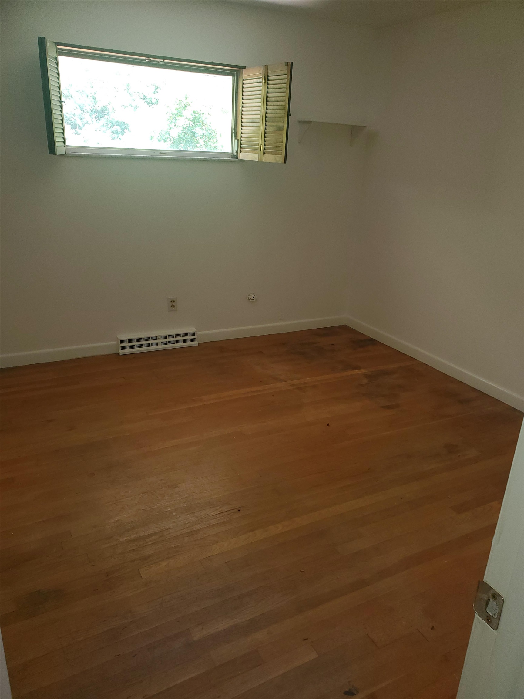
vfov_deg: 67.3
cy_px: 350
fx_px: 525
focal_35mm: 26
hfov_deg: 53.1
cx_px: 262
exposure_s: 1/40
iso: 100
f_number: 2.4
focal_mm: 4.3
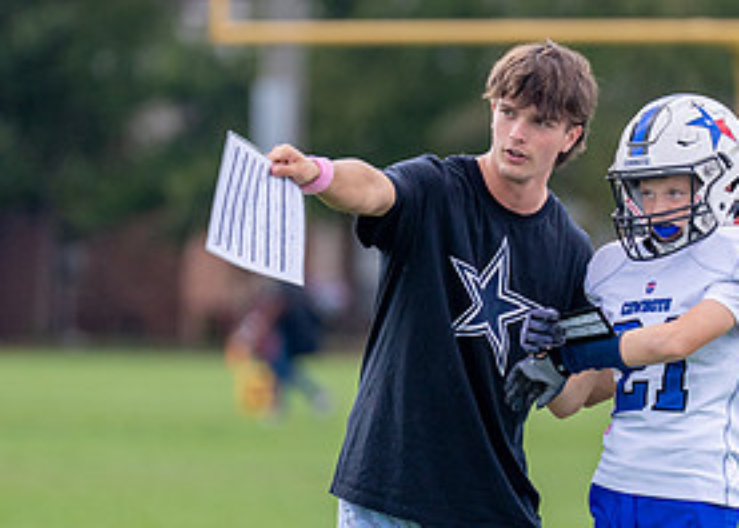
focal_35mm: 600
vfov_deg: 2.4
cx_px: 521
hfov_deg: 3.4
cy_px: 300
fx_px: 12596
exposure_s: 1/3200
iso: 400
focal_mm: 200
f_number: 2.8
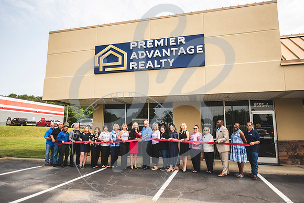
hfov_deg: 73.3
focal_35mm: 24
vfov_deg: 52.8
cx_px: 151
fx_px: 204
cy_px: 102
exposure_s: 1/800
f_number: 2.8
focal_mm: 24
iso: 100
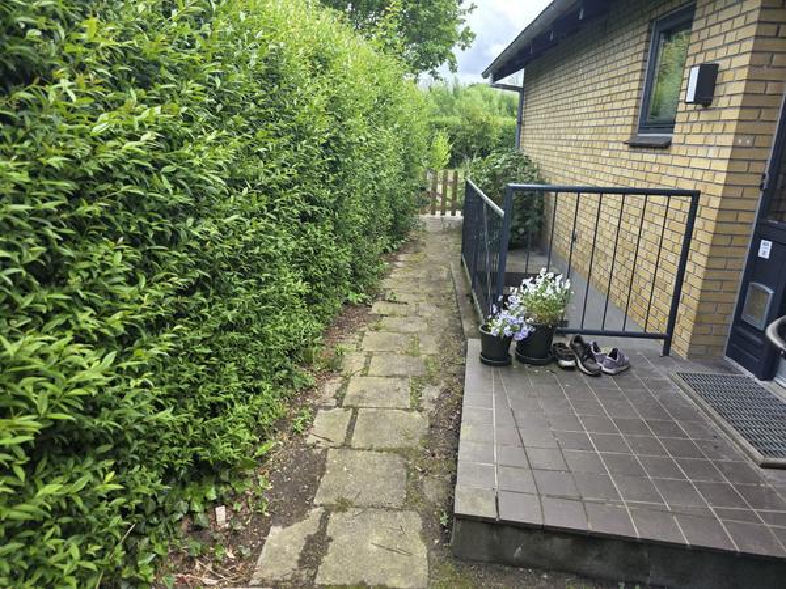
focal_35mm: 23
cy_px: 294
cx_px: 393
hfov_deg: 73.9
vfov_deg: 58.9
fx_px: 522
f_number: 1.7
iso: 50
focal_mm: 6.3
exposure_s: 1/359
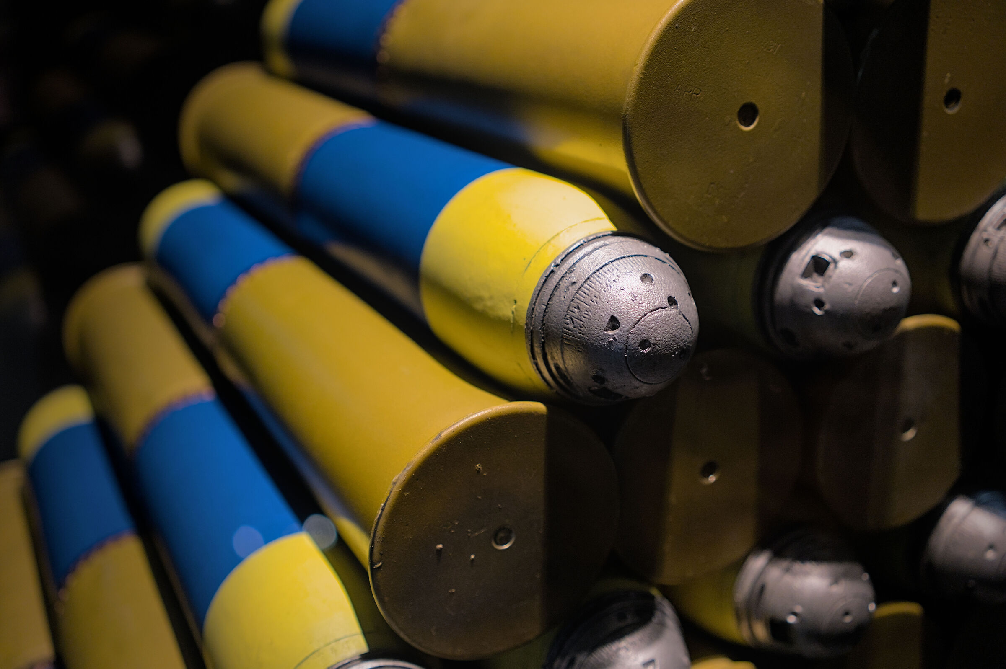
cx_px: 503
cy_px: 334
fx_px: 977
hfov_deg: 54.5
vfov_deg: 37.8
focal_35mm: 35
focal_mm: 35
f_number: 3.2
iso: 1000
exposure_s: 1/40
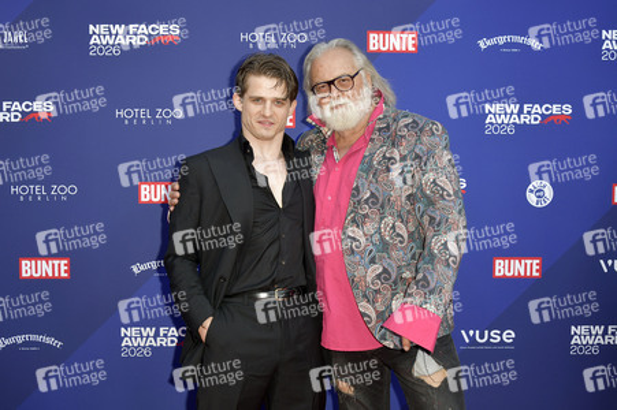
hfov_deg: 50.7
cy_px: 205
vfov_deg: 35.0
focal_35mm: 38
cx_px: 308
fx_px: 651
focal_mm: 38
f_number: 6.3
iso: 640
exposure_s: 1/200
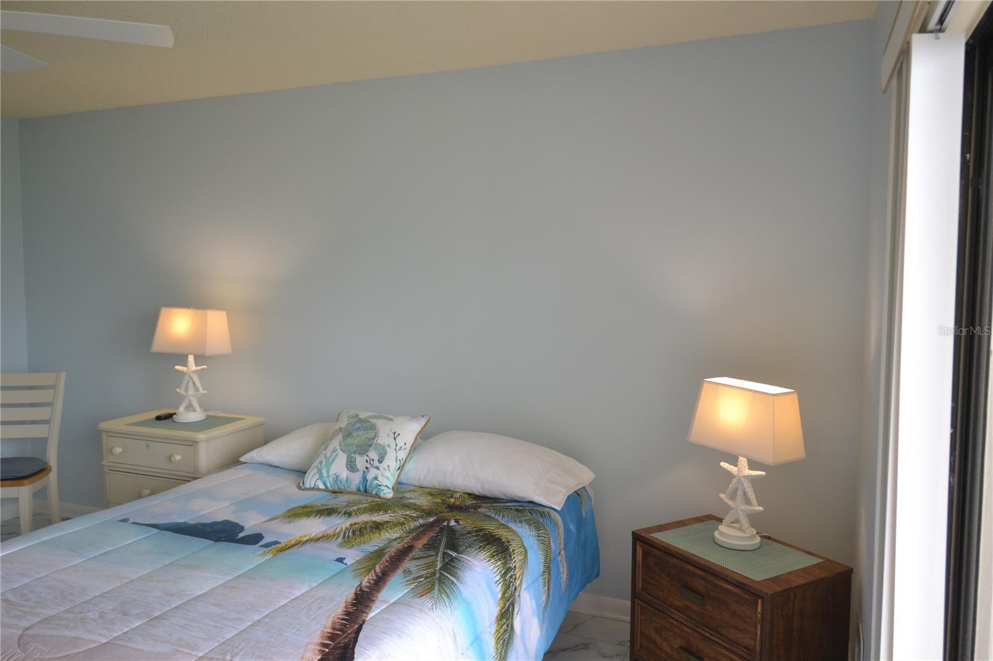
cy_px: 330
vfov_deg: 50.4
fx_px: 703
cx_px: 496
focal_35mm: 26
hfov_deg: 70.4
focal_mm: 17
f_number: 4.2
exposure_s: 1/80
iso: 400
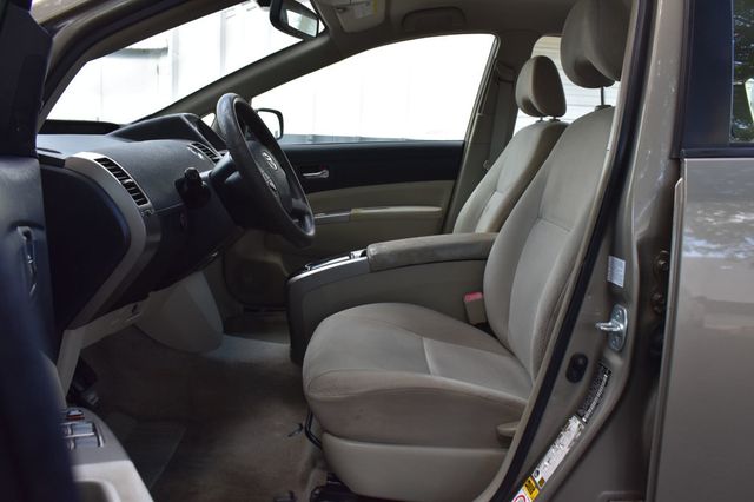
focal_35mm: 30
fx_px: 628
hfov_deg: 62.0
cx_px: 377
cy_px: 251
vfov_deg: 43.6
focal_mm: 20
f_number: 9
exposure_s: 1/125
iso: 400
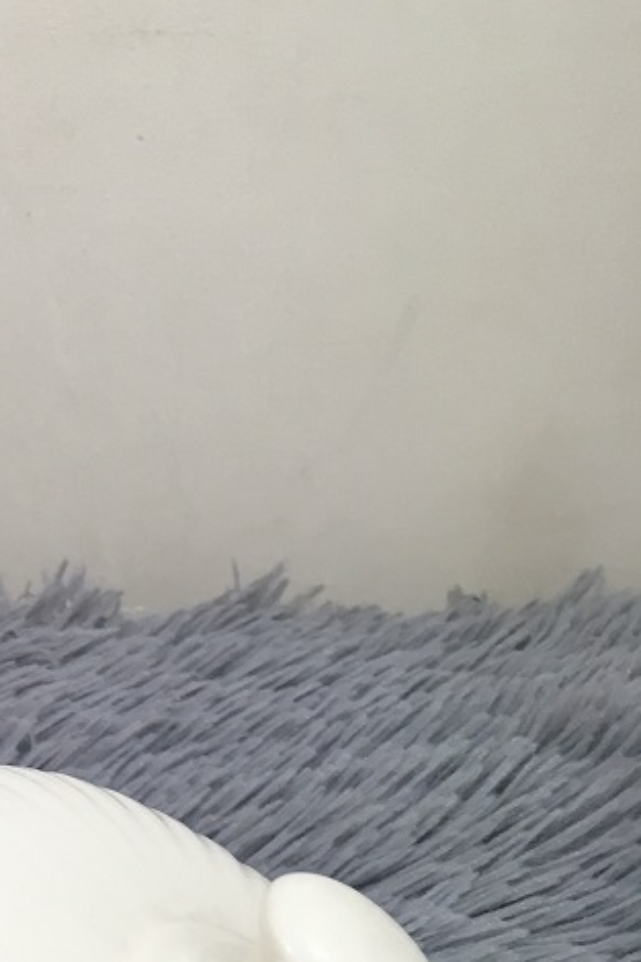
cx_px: -276
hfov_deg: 16.4
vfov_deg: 26.3
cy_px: 571
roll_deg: -0.8
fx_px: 2058
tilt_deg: -25.7
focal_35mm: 77
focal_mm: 4.15
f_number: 2.2
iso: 80
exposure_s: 1/33
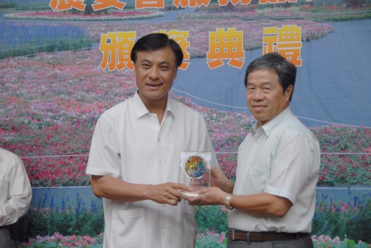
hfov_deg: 22.6
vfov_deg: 15.2
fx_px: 928
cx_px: 186
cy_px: 124
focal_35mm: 90
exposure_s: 1/30
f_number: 4.8
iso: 640
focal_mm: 60
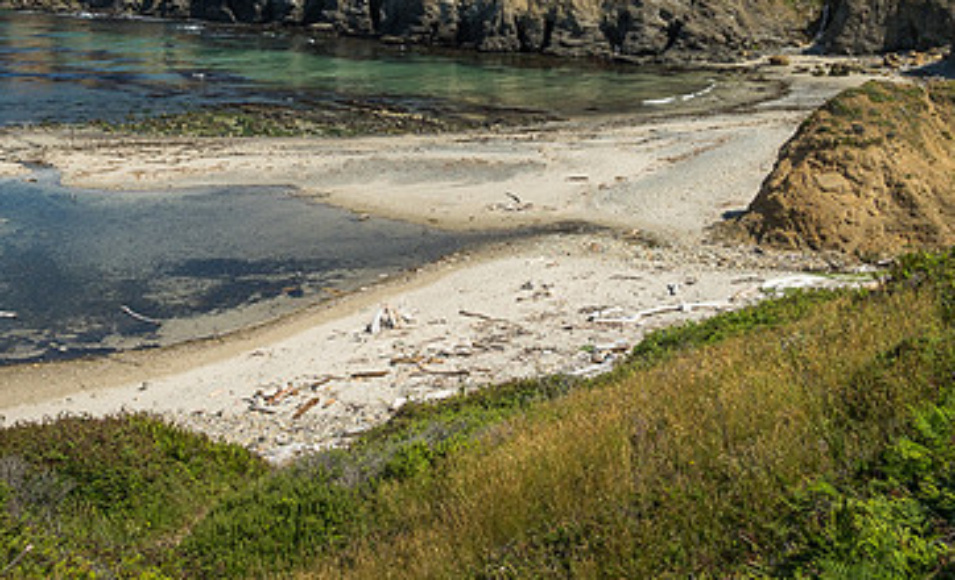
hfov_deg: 40.4
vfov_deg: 25.0
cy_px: 133
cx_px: 370
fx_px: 1291
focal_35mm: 50
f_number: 8
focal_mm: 28
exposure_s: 1/500
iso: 400
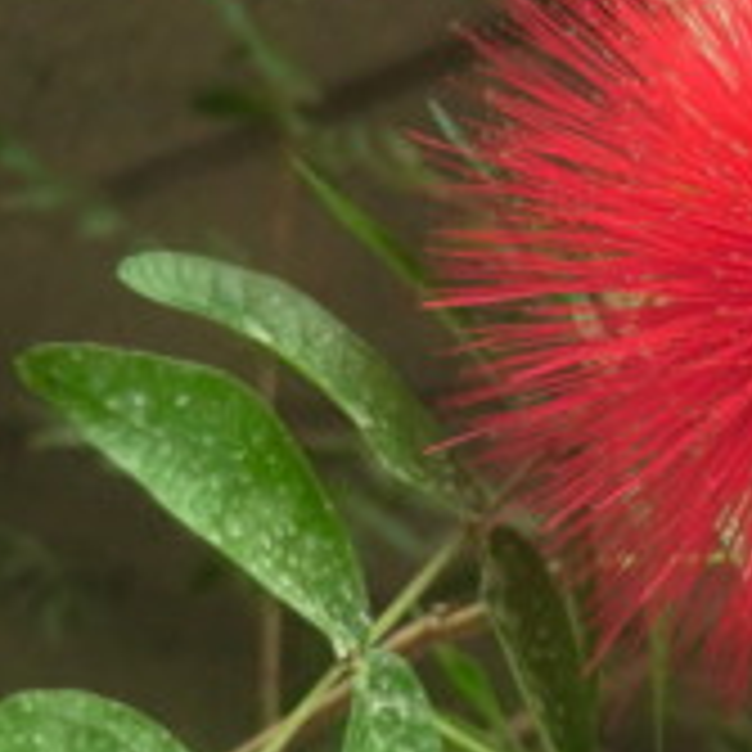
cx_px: 932
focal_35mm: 131
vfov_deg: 13.3
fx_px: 3220
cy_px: 297
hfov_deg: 12.9
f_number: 4.2
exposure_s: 1/60
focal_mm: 9.8
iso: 250
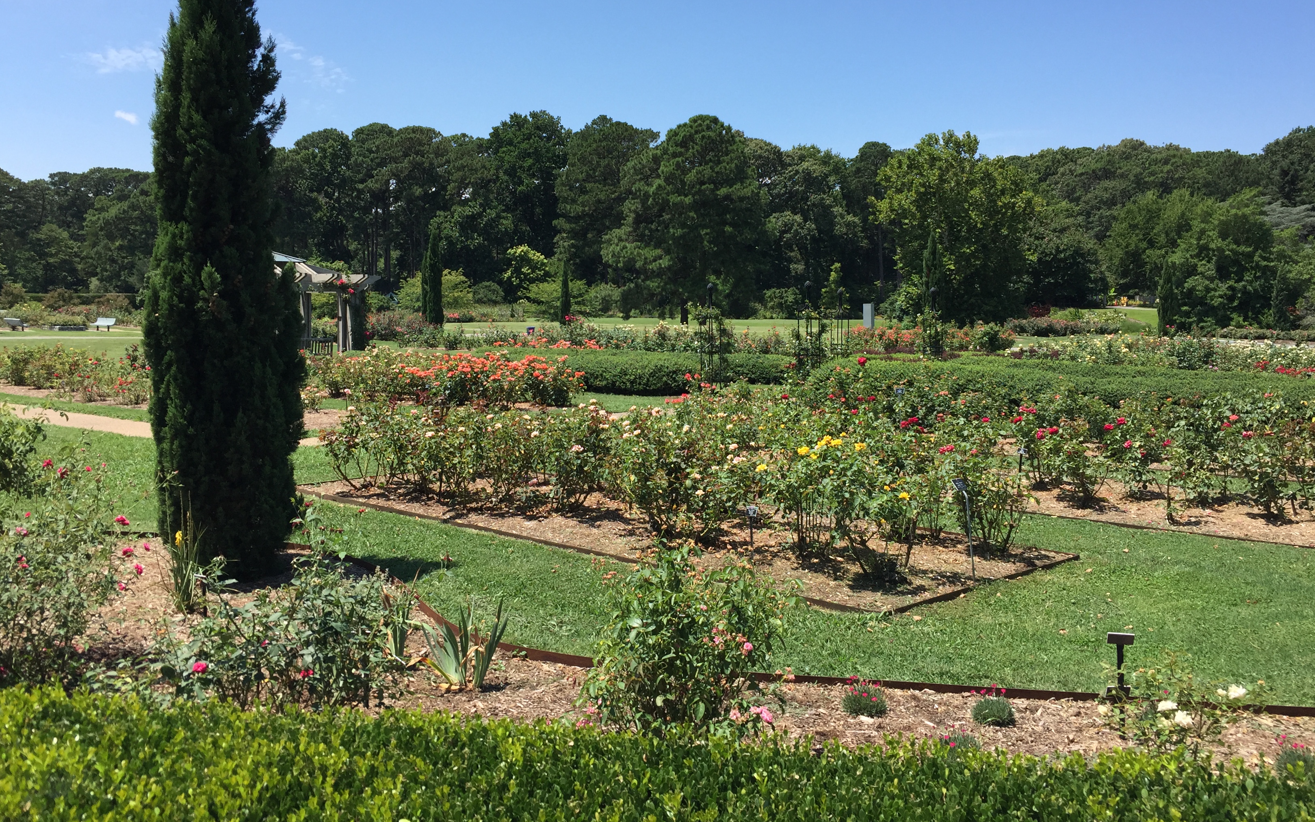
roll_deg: -1.5
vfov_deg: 40.5
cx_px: 656
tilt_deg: -2.2
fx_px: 1111
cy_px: 360
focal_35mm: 31
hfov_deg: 61.2
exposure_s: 1/1647
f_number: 2.2
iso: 32
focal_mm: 4.15
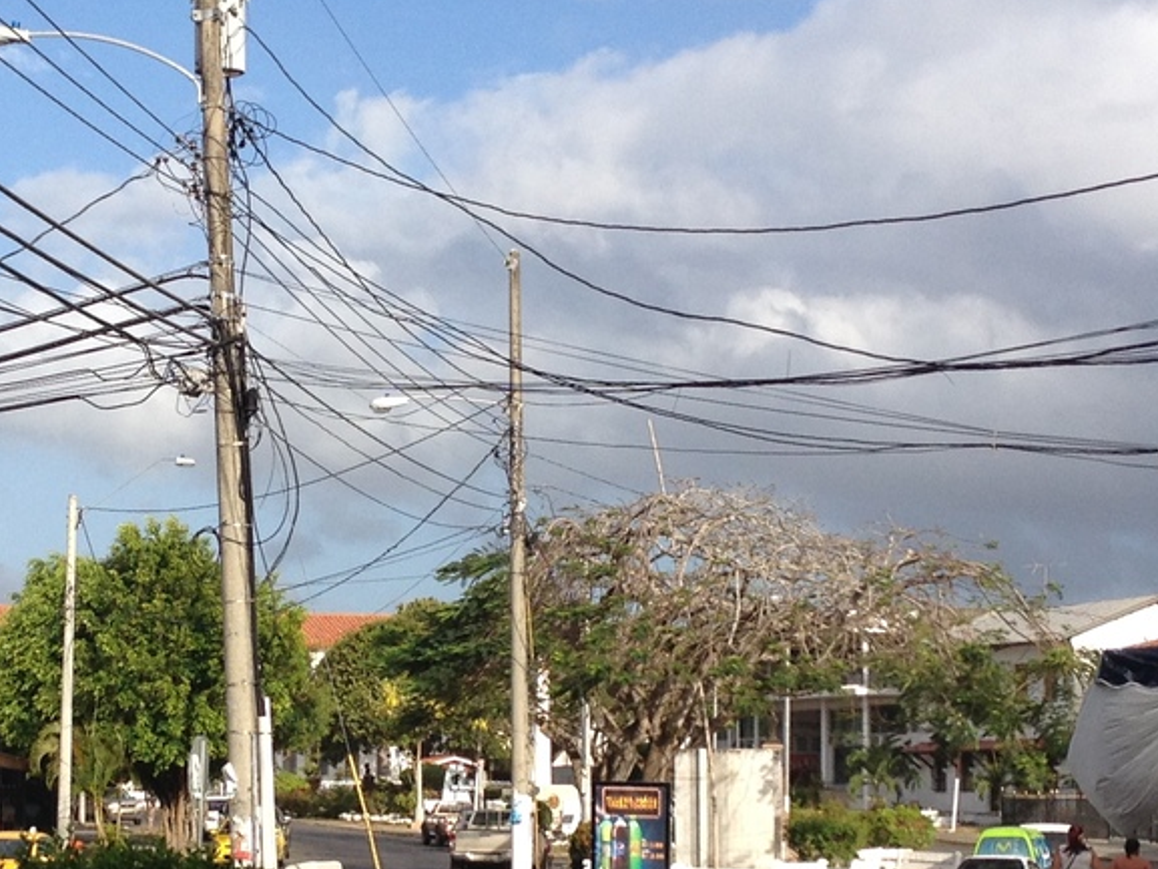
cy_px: 588
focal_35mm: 97
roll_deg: +0.0
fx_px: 3246
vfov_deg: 15.2
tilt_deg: +1.1
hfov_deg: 20.1
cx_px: 369
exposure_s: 1/1534
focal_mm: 4.28
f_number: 2.4
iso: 50
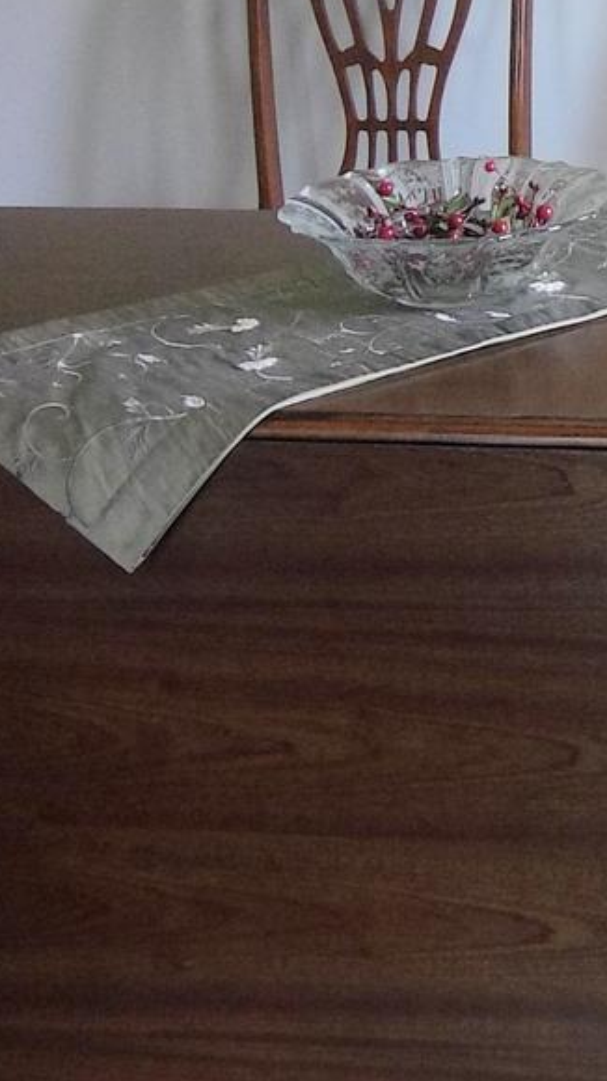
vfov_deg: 21.5
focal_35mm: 96
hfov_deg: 12.0
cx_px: 910
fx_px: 2749
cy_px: 34
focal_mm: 4.5
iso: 100
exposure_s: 1/30
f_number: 3.5
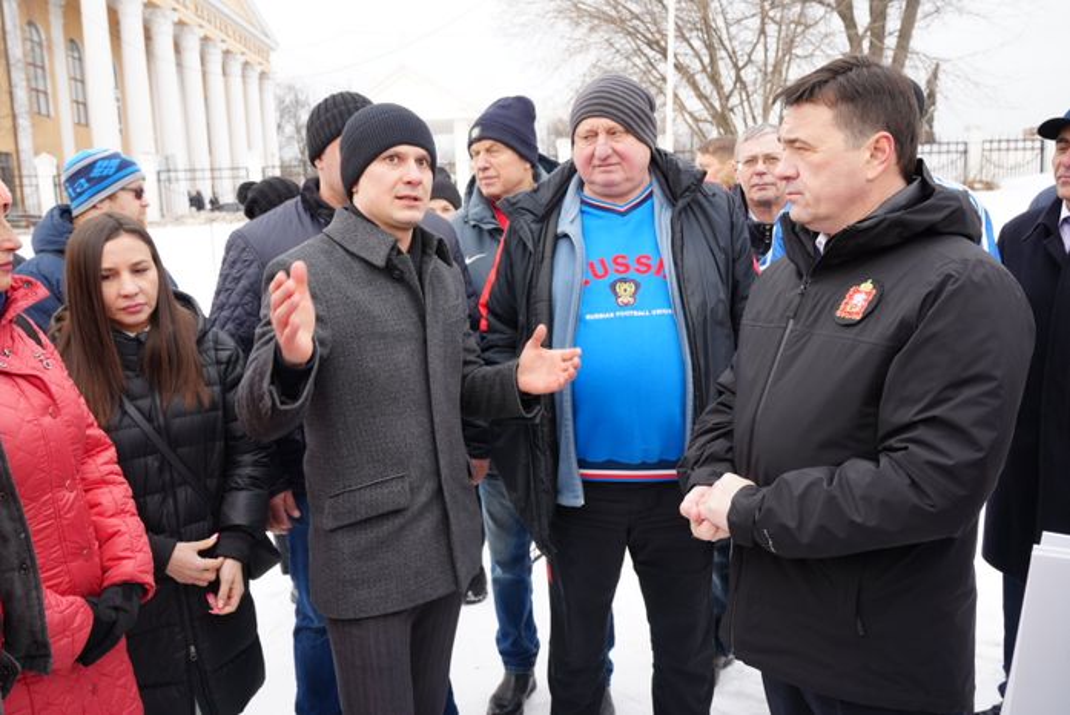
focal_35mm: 30
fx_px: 892
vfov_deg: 43.7
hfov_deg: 61.9
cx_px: 535
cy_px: 358
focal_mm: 30
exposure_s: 1/100
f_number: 6.3
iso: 500
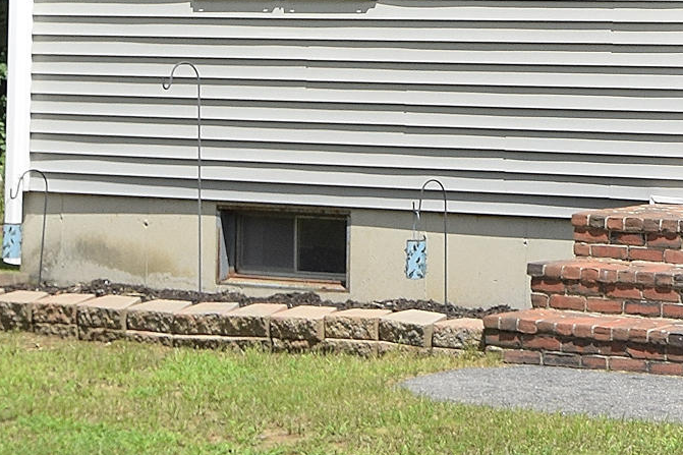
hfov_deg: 11.9
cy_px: -363
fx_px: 3054
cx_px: 1154
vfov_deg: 8.2
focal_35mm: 161
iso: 200
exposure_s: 1/320
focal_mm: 24
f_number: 9
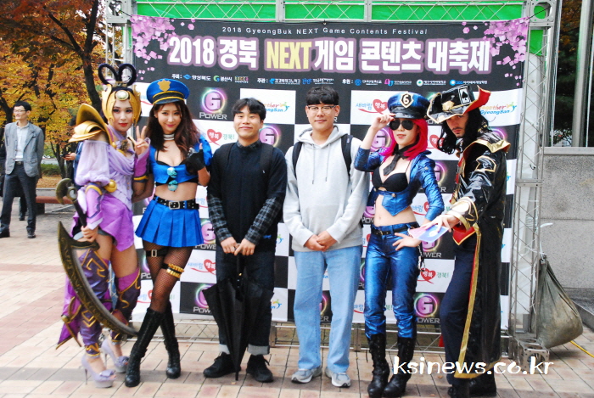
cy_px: 199
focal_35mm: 46
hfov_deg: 42.3
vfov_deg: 29.0
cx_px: 297
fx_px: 768
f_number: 6.3
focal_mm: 31
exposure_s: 1/500
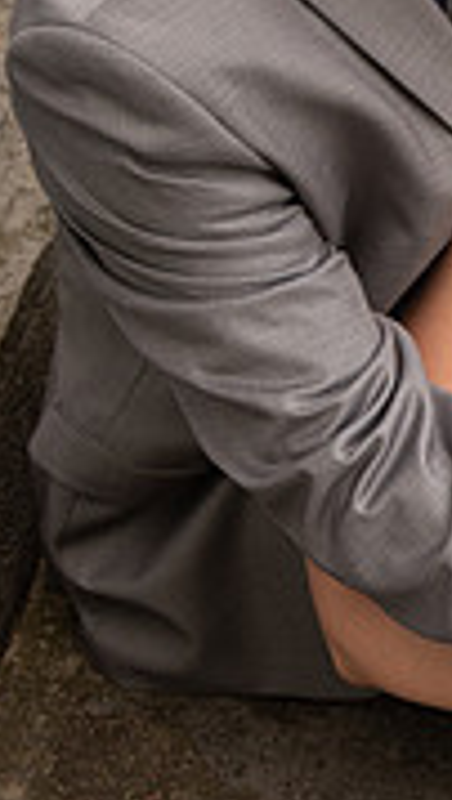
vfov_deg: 18.4
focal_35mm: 116
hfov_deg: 10.2
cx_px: 627
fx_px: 2466
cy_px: 313
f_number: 7.1
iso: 400
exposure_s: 1/200
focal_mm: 44
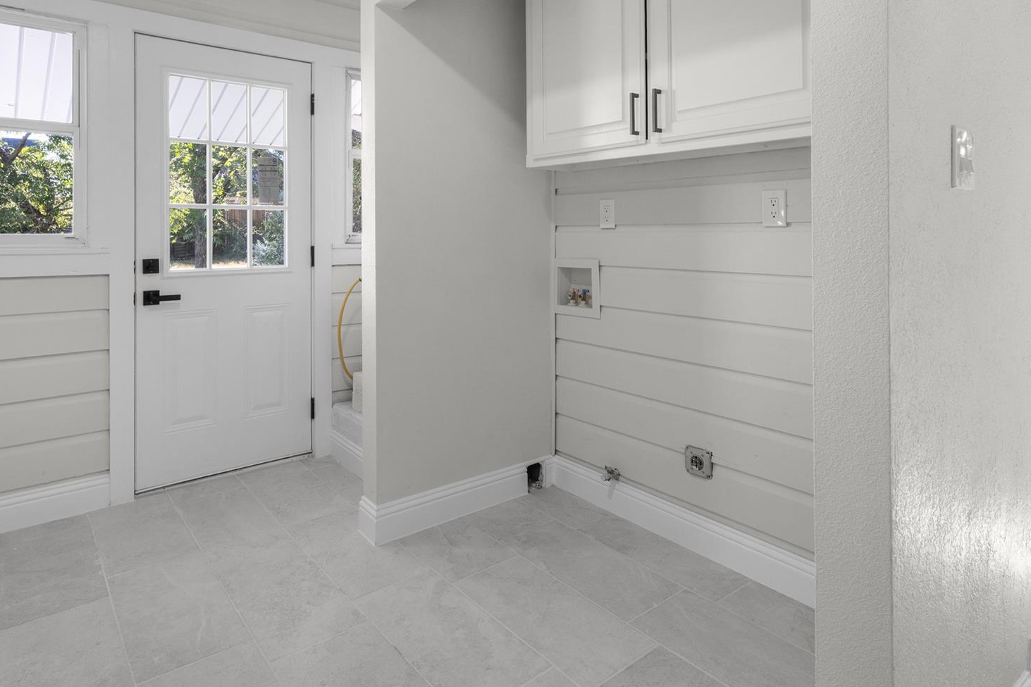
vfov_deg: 58.1
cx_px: 471
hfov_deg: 81.0
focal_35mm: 21
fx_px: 601
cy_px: 227
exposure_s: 1/8
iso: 400
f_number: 10
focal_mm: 10
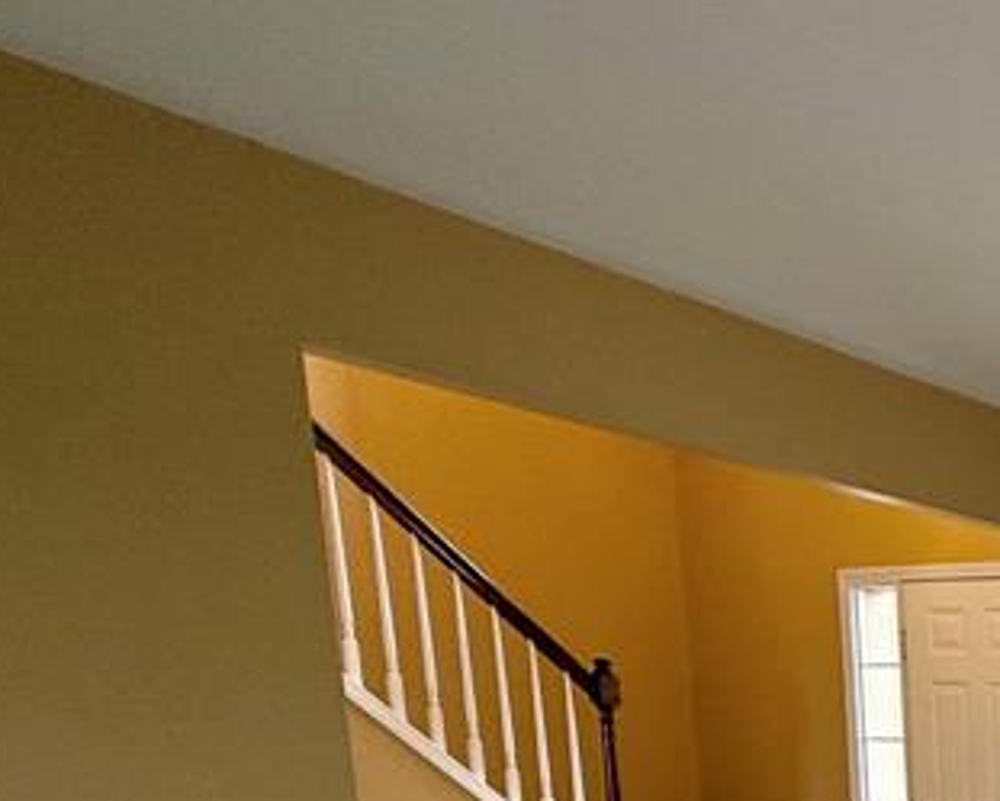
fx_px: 1332
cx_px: 1576
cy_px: 1081
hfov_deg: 26.4
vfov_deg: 27.2
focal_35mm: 45
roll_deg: -3.0
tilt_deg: -11.2
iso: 100
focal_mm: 2.22
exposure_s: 1/99
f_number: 2.2
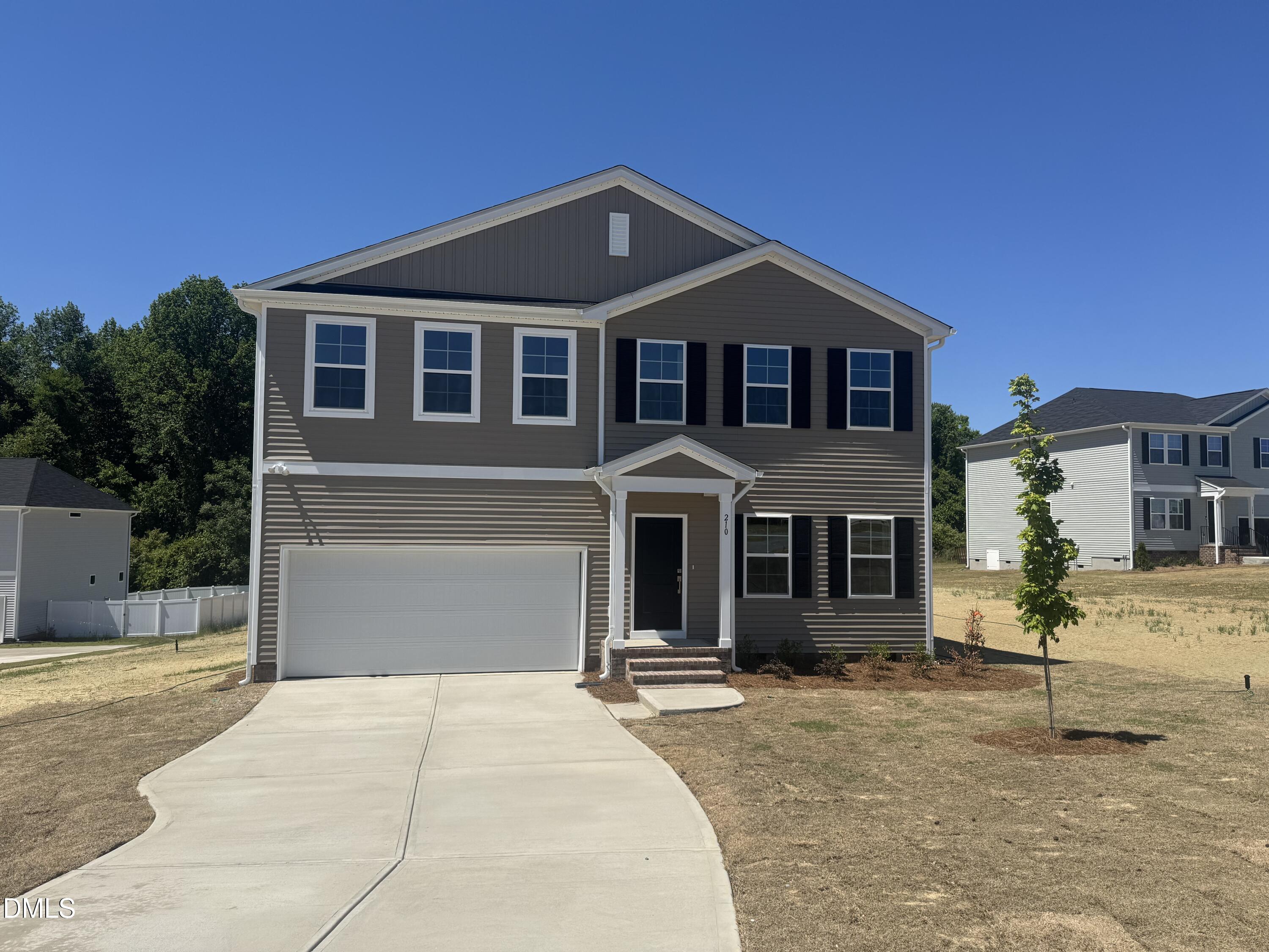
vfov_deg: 56.8
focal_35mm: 24
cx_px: 634
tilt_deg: +1.9
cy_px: 476
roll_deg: -0.5
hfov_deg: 71.6
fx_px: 880
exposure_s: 1/6410
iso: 80
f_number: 1.78
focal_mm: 6.76
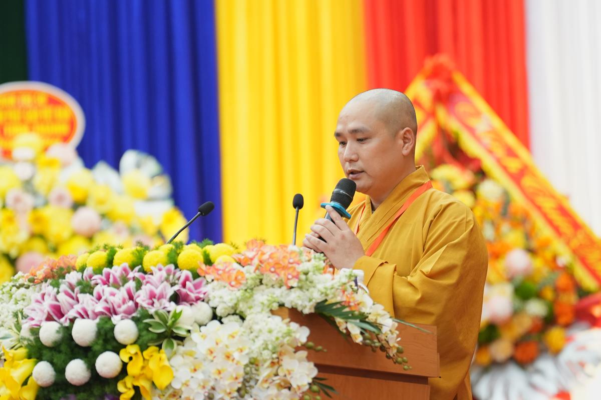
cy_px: 200
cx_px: 300
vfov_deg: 4.6
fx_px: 5008
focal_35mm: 300
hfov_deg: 6.9
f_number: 3.2
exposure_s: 1/125
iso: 2000
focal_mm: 200
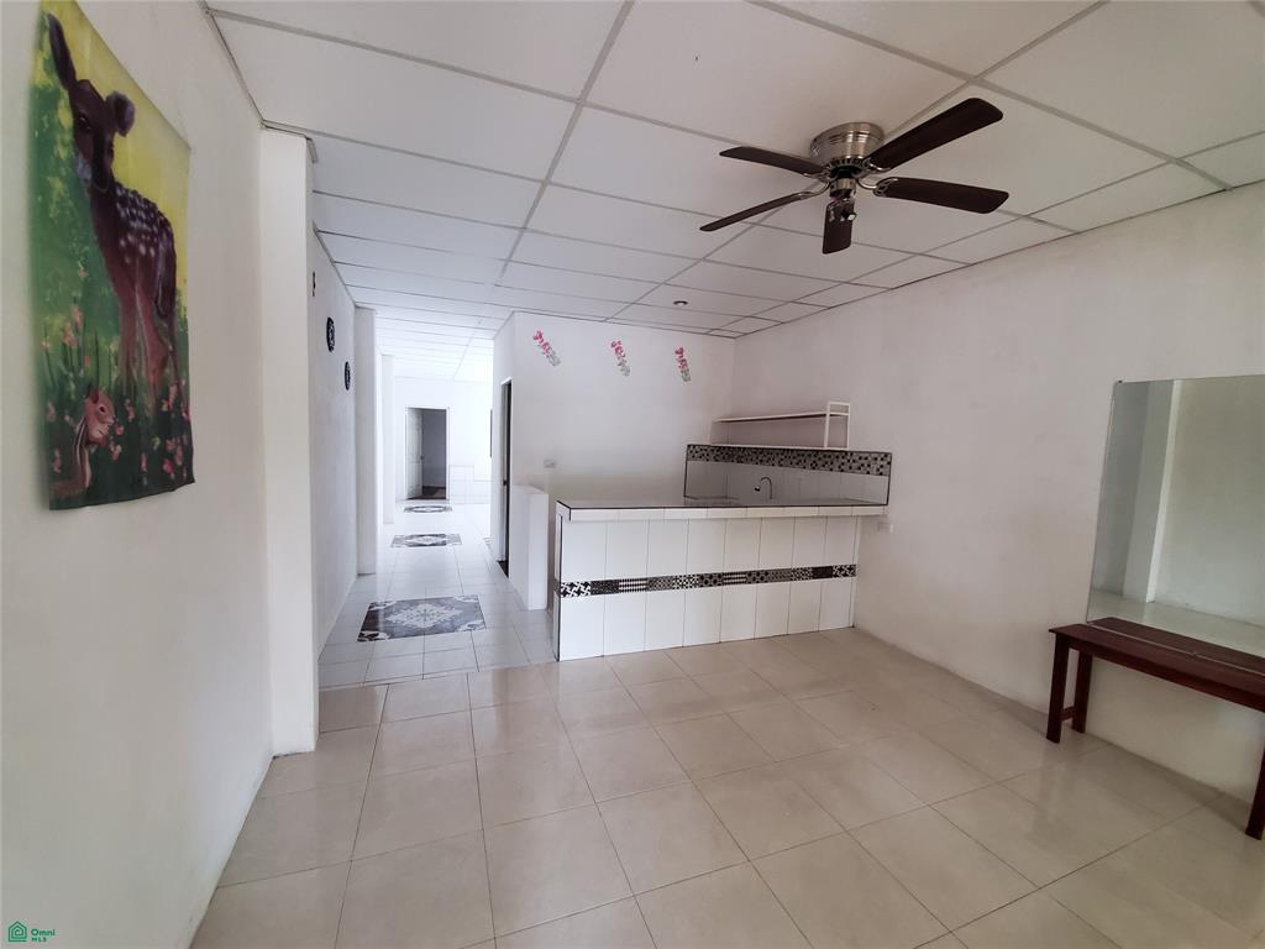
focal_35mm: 13
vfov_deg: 89.9
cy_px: 474
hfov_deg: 106.2
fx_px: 475
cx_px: 632
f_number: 2.2
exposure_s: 1/40
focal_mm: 1.8
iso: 500
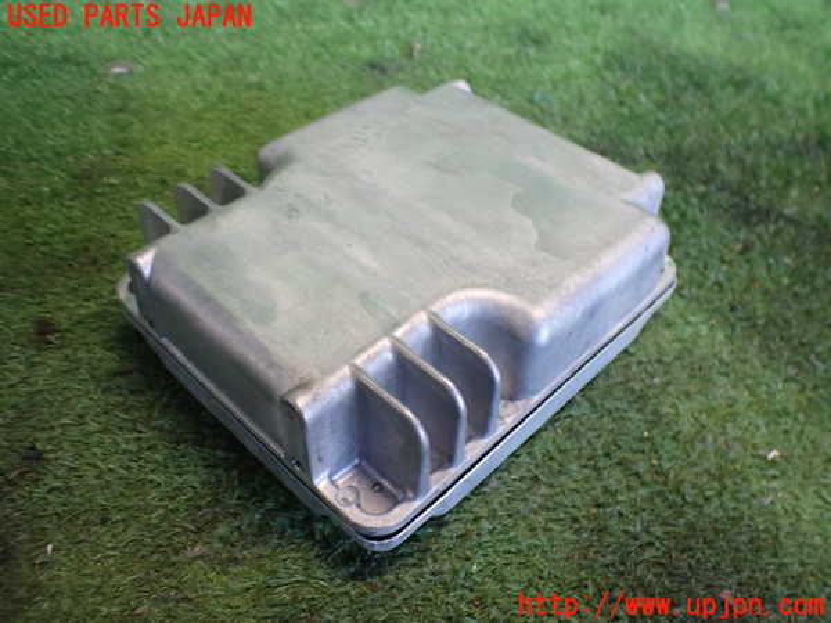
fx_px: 720
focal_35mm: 30
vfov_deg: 46.8
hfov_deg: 60.0
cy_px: 312
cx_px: 416
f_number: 2.3
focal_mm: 5.4
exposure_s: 1/100
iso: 800
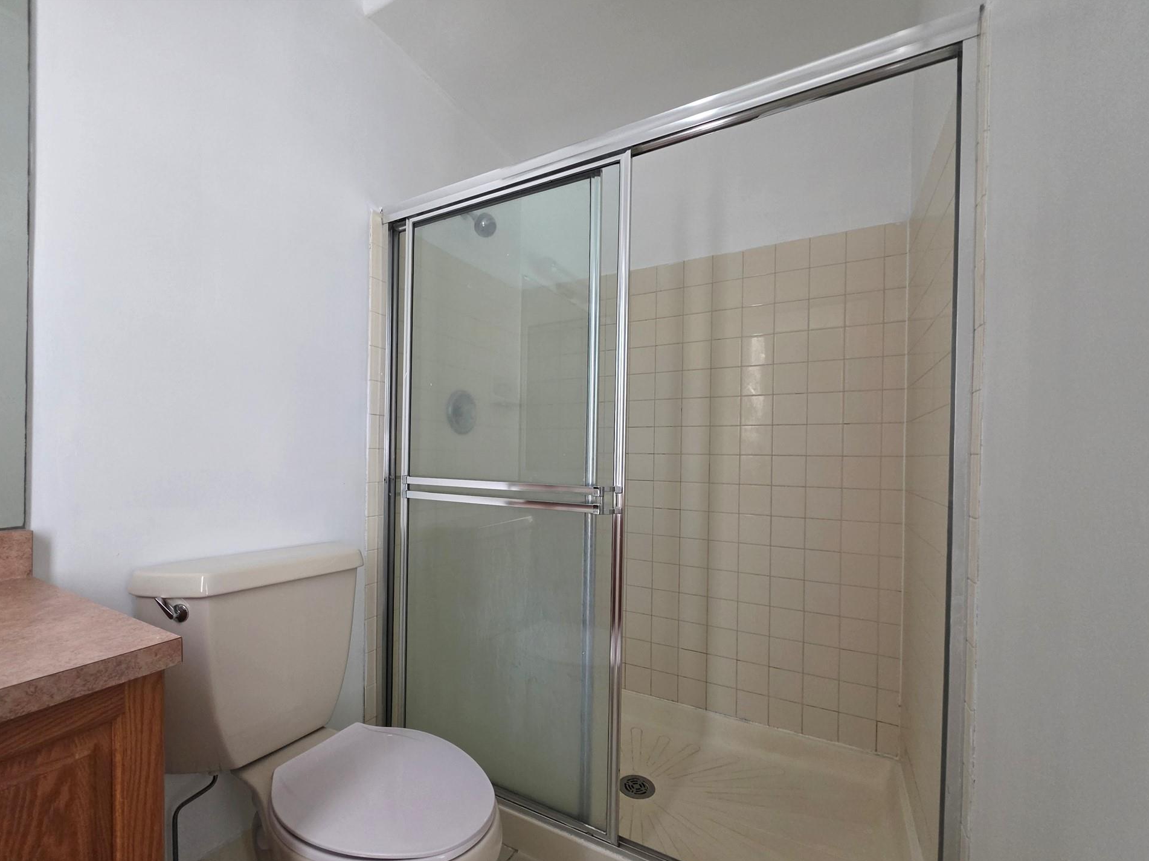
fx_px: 465
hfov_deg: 102.0
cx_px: 548
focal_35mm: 14
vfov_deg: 85.5
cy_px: 462
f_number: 1.9
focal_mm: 2.2
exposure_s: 1/240
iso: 500
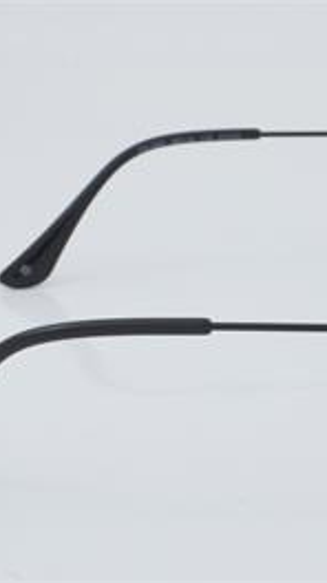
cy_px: 292
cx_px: 292
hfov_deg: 10.1
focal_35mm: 119
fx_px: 1839
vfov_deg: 18.0
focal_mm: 50
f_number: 32
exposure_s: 1/4
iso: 100
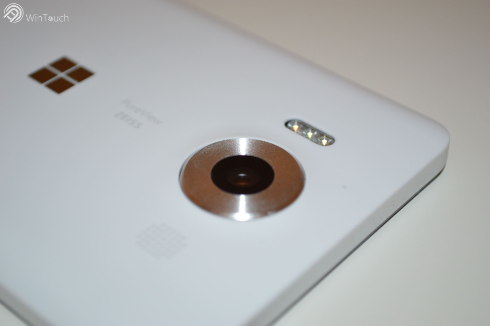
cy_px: 163
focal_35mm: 69
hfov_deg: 29.3
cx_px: 245
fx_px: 938
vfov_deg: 19.7
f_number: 5.3
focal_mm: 46
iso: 560
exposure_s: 1/60
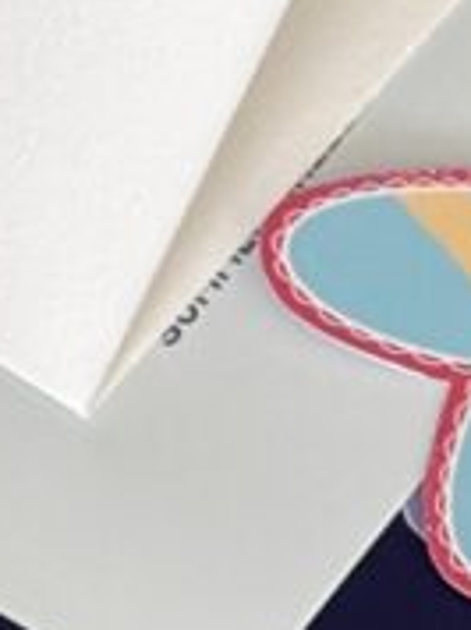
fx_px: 7438
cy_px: 1617
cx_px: 793
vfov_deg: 4.7
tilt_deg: -63.3
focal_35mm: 409
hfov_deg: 3.6
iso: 80
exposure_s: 1/60
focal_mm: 5.96
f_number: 1.6
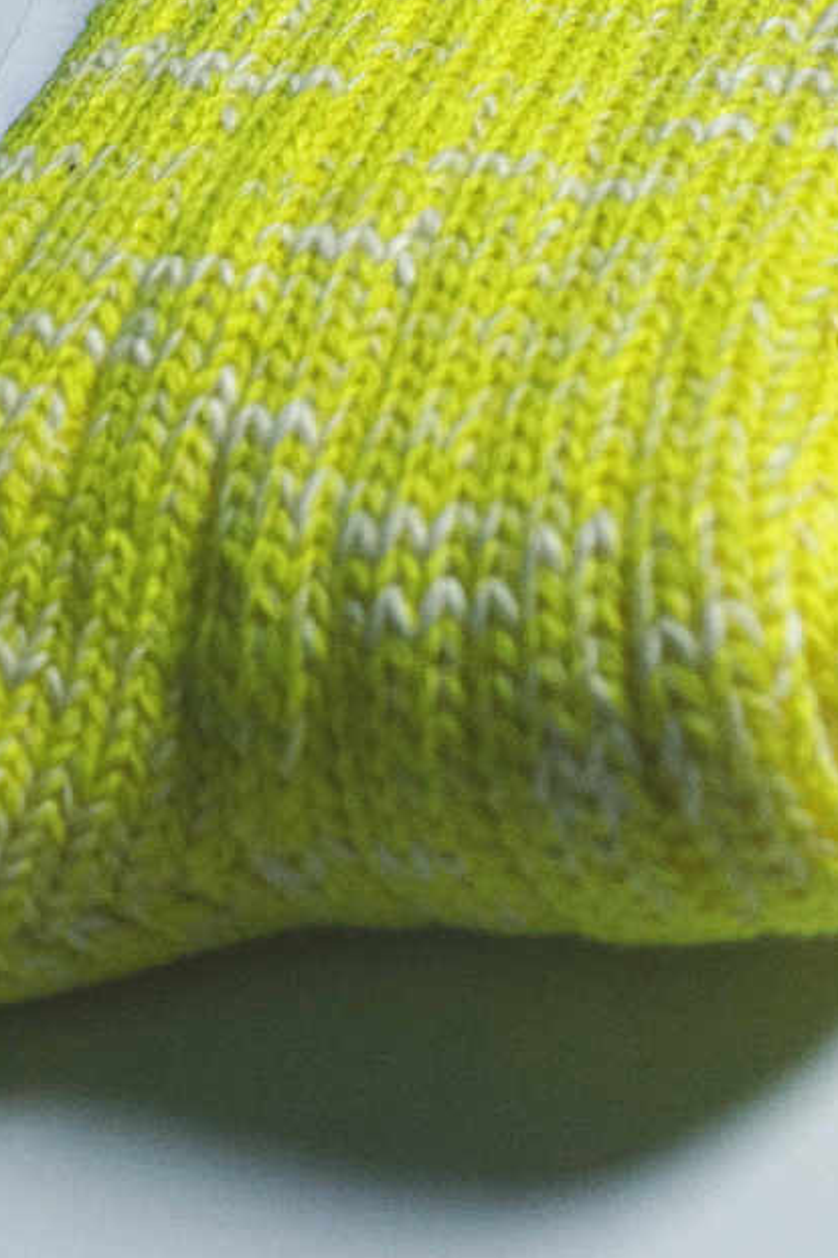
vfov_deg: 19.8
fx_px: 3600
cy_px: 722
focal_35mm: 103
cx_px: 696
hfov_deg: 13.2
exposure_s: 1/267
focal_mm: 6.6
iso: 20
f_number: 2.8
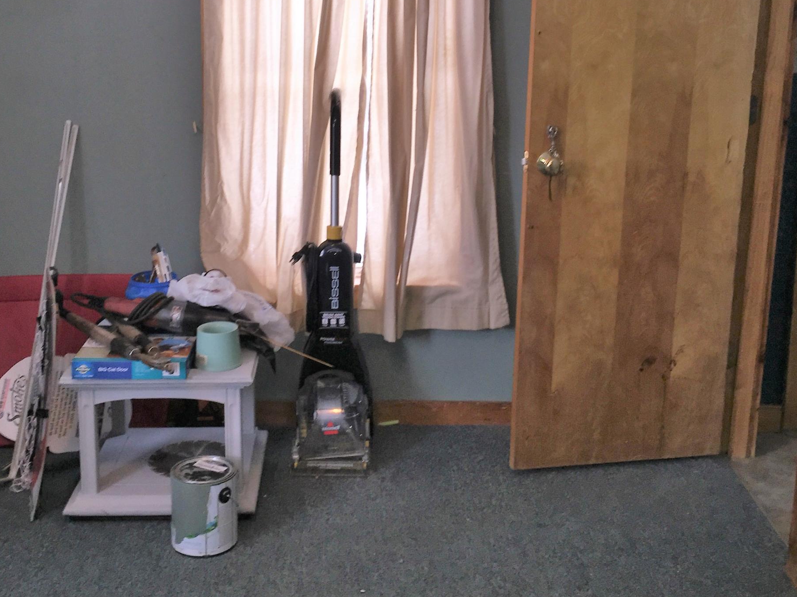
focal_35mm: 48
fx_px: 1105
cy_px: 179
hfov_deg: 39.6
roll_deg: -0.3
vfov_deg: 29.9
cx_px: 359
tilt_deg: -10.1
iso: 32
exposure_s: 1/30
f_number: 2.2
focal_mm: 4.15
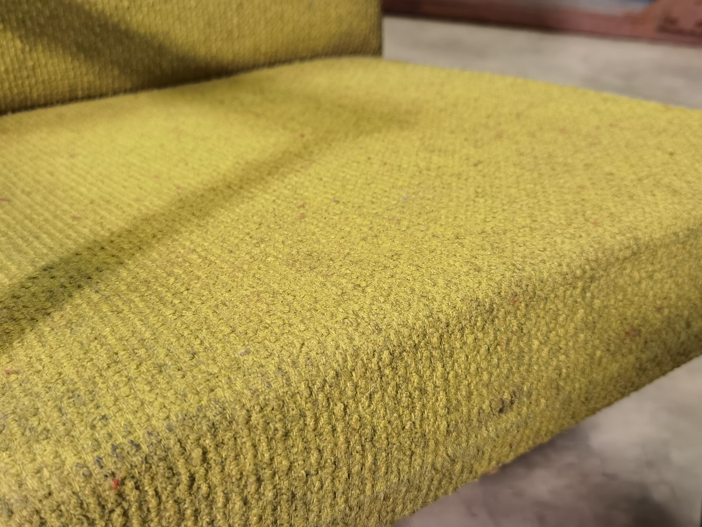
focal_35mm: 39
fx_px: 791
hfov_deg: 47.9
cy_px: 264
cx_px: 351
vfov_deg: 36.8
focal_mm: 6.71
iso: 320
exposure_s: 1/33.3
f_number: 1.9
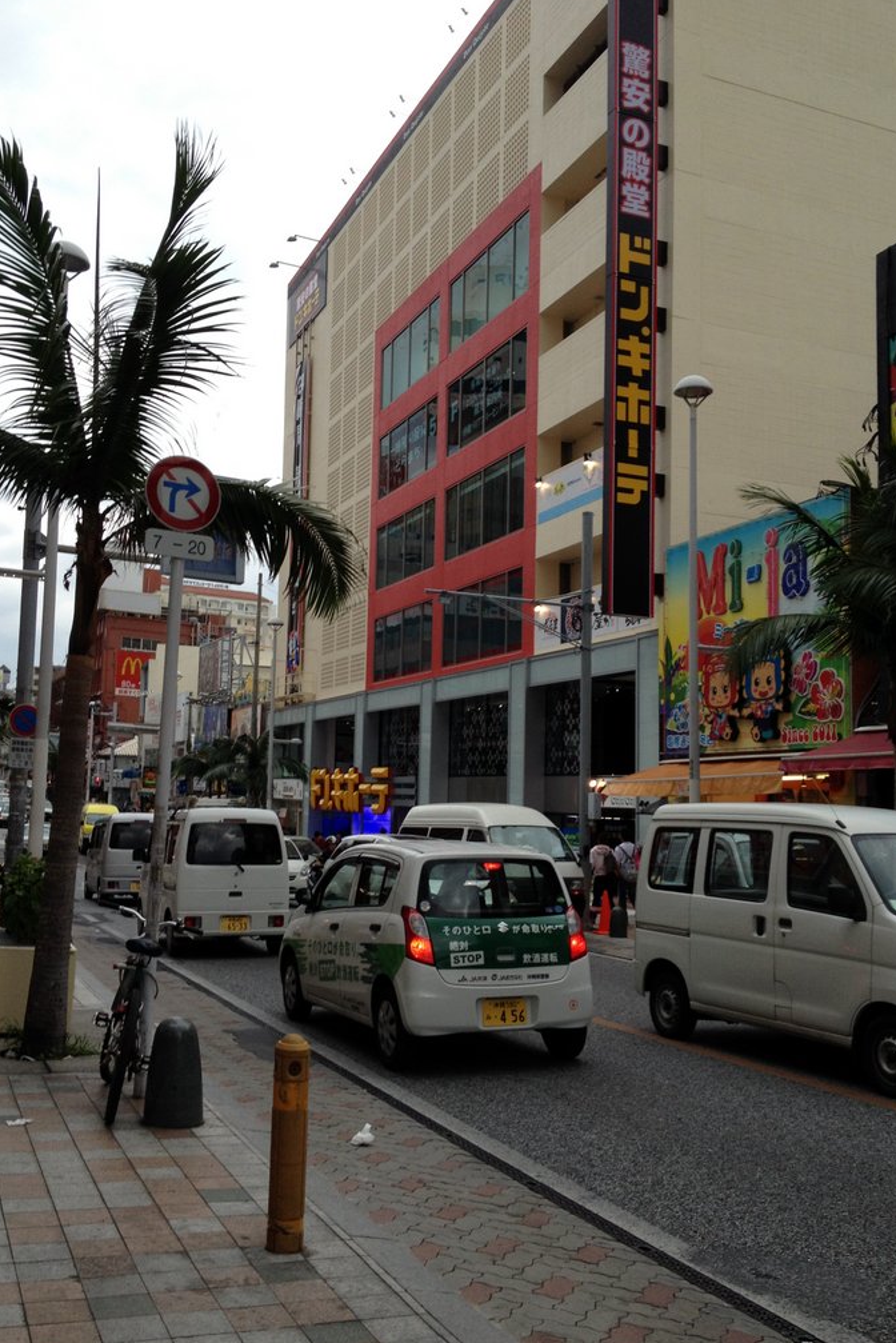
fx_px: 1380
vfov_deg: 51.9
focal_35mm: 37
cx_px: 444
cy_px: 671
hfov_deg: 36.0
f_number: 2.4
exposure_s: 1/415
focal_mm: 4.28
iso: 50
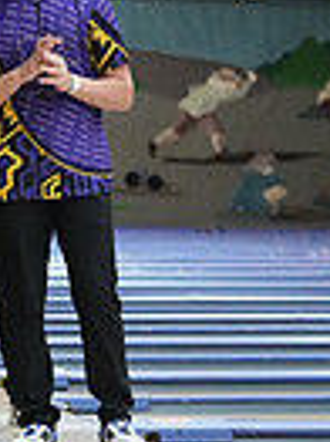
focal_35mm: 298
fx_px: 3794
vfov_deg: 6.7
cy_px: 234
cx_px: -542
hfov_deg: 4.8
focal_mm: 70
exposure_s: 1/400
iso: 6400
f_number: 2.8
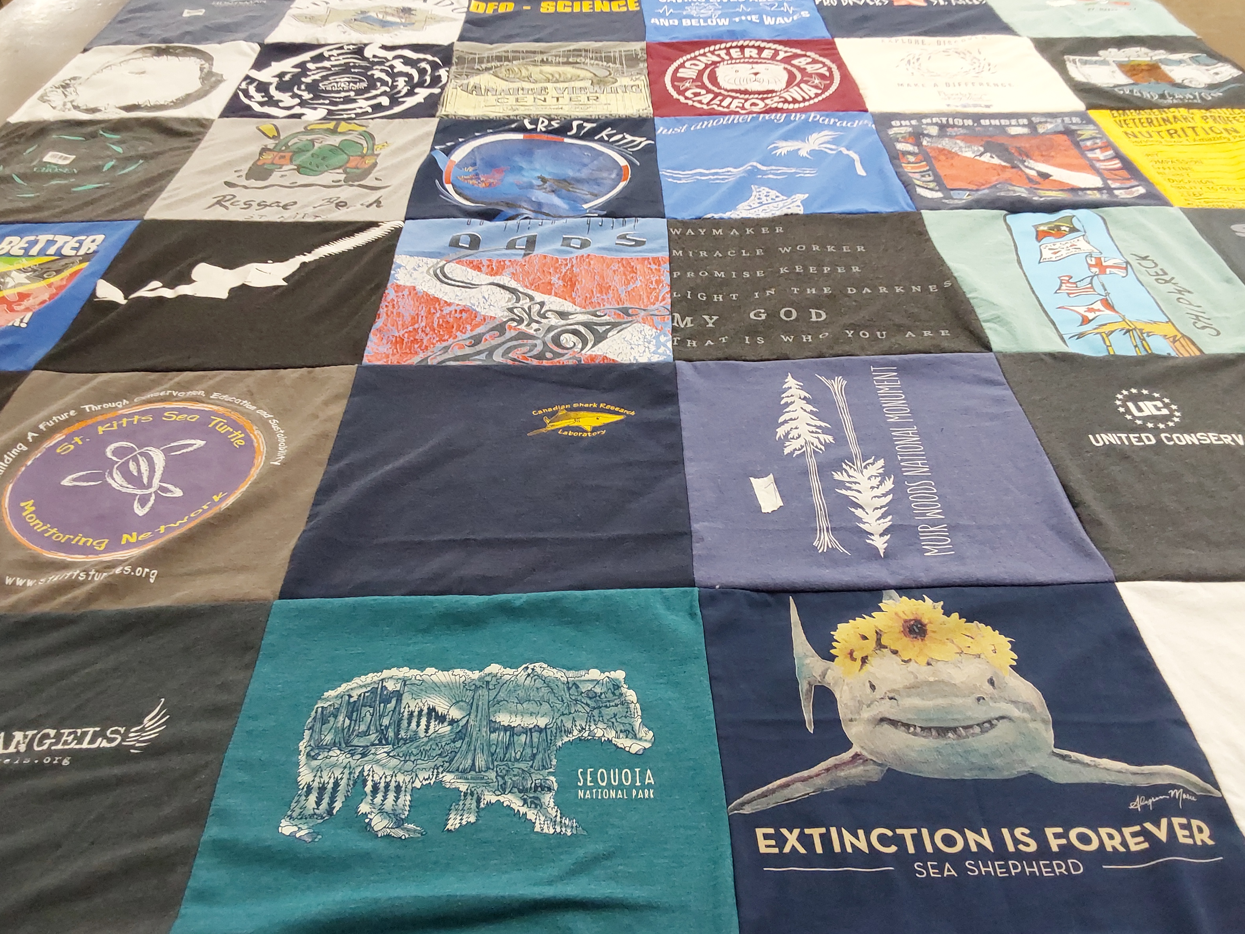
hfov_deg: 61.7
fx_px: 1043
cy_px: 467
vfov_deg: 48.2
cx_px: 625
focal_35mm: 29
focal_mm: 2.91
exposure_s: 1/60
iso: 200
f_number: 1.9
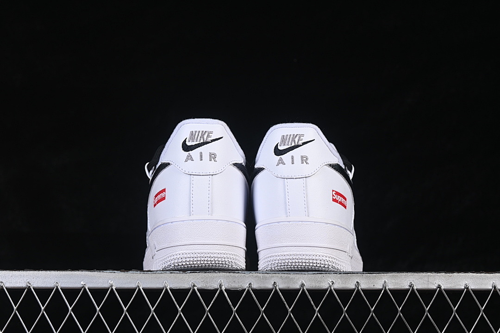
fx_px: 1042
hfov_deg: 27.0
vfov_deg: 18.2
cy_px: 166
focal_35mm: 75
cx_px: 250
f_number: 8
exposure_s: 1/80
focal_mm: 50
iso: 160
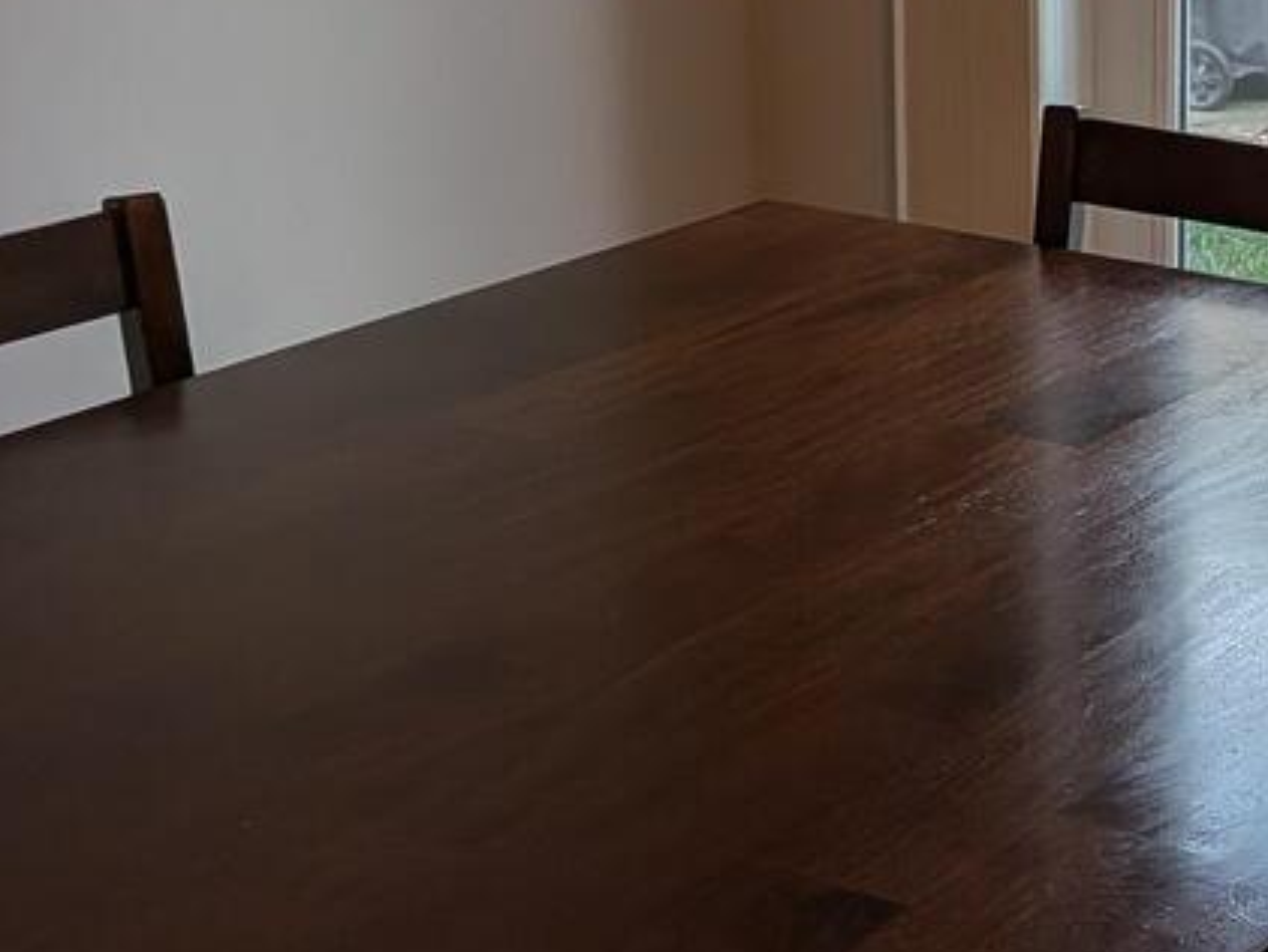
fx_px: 3005
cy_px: 238
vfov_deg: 17.9
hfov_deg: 22.6
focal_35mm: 82
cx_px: 1370
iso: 37
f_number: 1.7
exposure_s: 1/120
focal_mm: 4.53
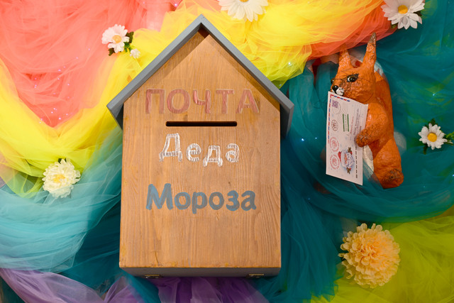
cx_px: 227
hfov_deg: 28.8
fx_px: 883
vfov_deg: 19.5
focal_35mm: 70
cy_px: 152
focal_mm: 70
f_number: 4
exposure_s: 1/45
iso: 200
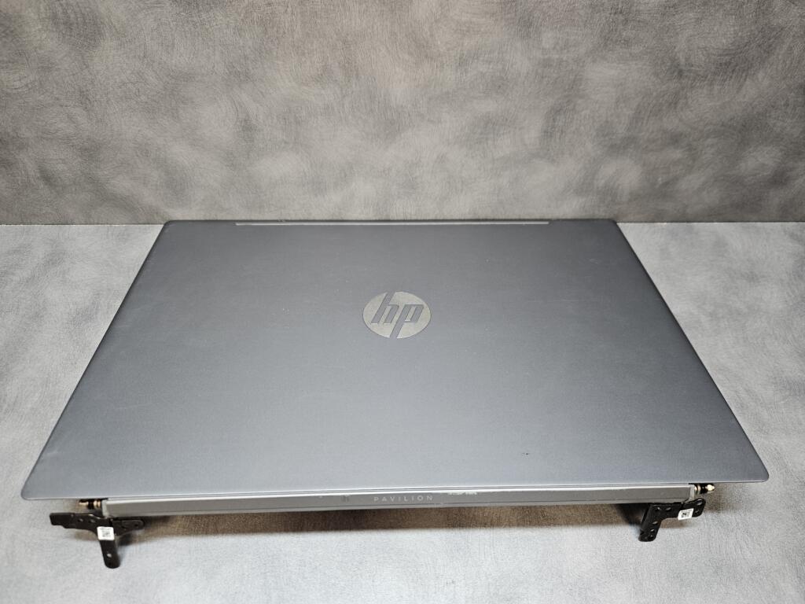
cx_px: 402
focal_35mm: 23
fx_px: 535
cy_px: 302
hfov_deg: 73.9
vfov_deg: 58.9
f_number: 1.8
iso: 200
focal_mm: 5.4
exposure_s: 1/100
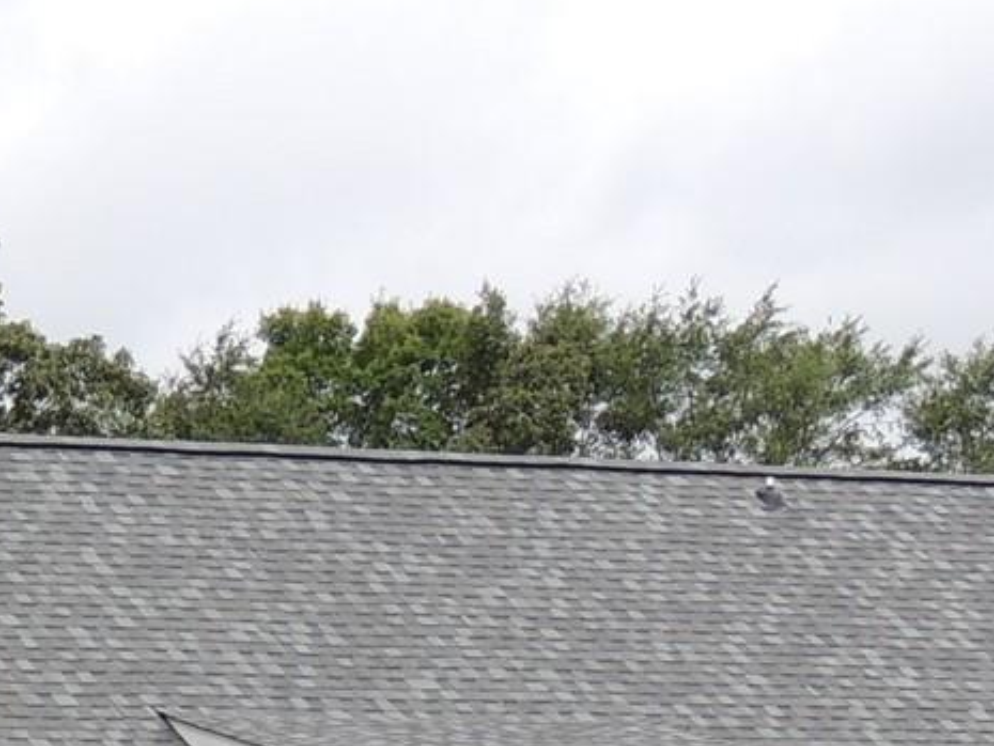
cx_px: -126
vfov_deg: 7.1
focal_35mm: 207
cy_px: 958
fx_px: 5946
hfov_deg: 9.5
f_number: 3.5
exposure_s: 1/640
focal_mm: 8.3
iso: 100
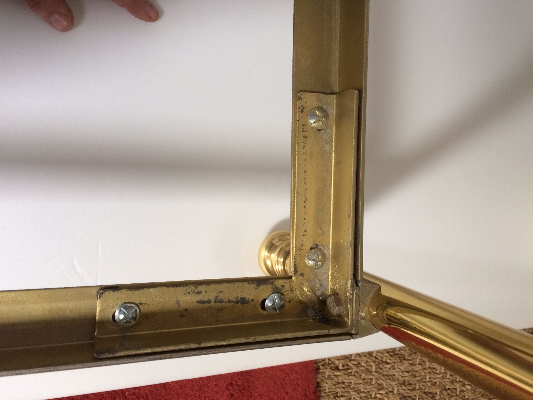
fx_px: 447
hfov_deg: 61.7
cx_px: 266
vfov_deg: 48.2
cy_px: 200
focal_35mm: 29
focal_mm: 4.15
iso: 160
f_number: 2.2
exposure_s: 1/33
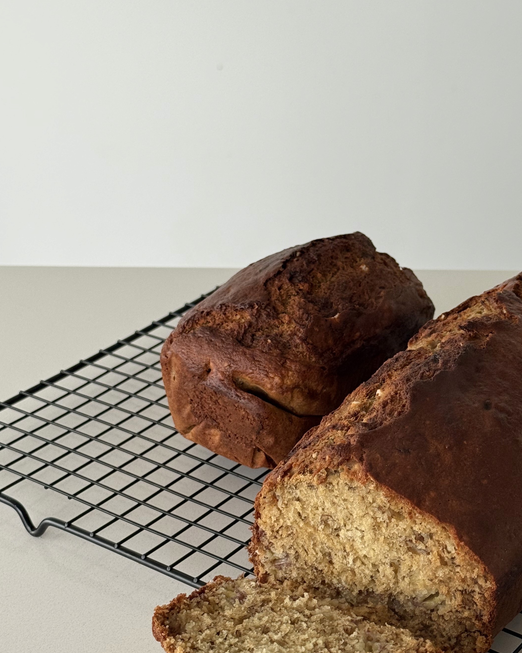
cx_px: 343
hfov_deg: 21.2
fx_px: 1391
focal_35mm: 72
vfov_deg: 26.4
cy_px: 349
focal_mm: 6.76
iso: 100
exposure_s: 1/104
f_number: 1.78
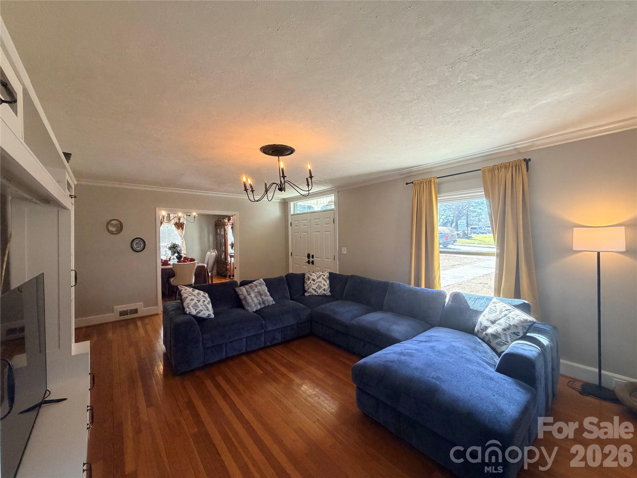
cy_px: 239
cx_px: 318
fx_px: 258
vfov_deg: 85.7
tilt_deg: -0.6
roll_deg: +0.8
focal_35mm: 14
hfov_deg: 102.1
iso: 320
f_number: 2.2
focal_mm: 2.22
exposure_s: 1/120
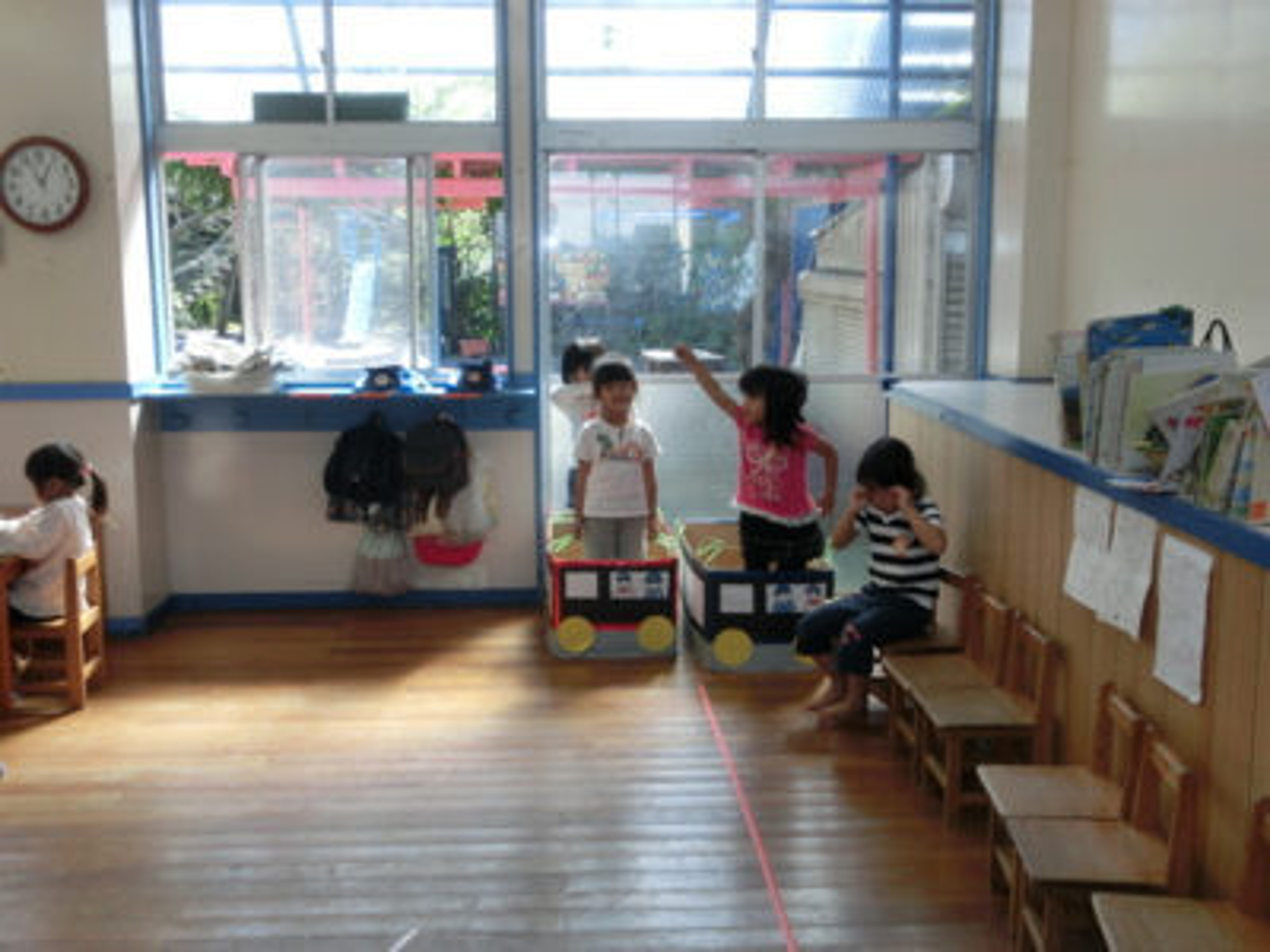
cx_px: 635
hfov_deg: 49.0
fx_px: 1394
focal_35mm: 38
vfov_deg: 37.7
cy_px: 476
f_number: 3.9
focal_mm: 6.67
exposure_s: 1/125
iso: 125
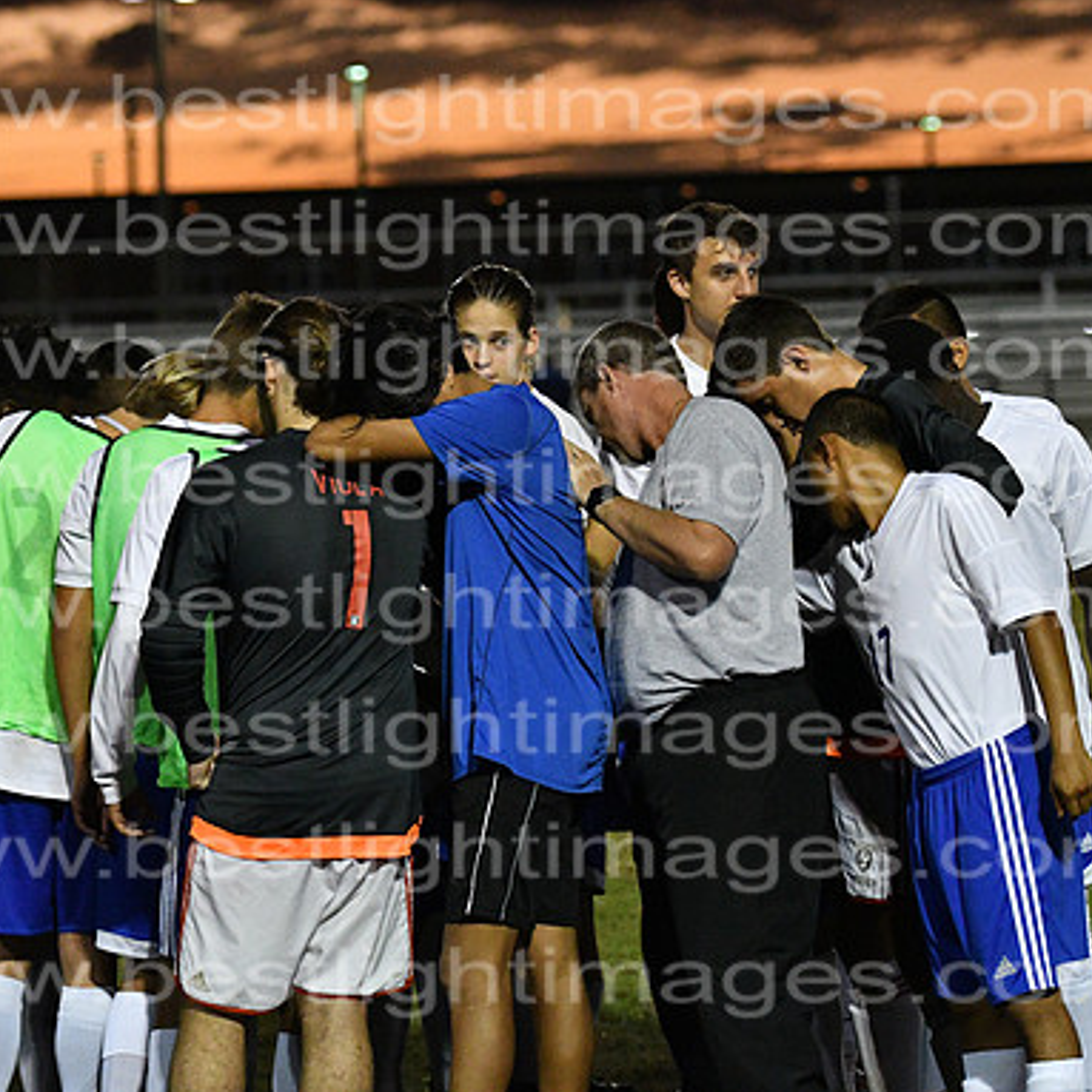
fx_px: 6745
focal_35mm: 189
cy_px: 546
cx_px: 496
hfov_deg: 9.3
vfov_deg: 9.3
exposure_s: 1/1250
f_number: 4
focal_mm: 98
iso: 6400
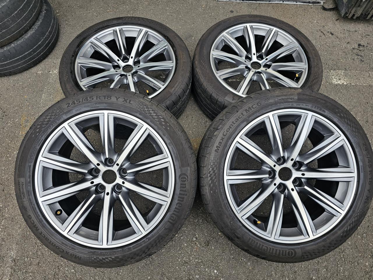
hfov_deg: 73.9
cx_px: 186
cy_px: 140
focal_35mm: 23
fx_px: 248
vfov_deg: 58.9
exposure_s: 1/180
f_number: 1.7
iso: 40
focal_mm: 6.3
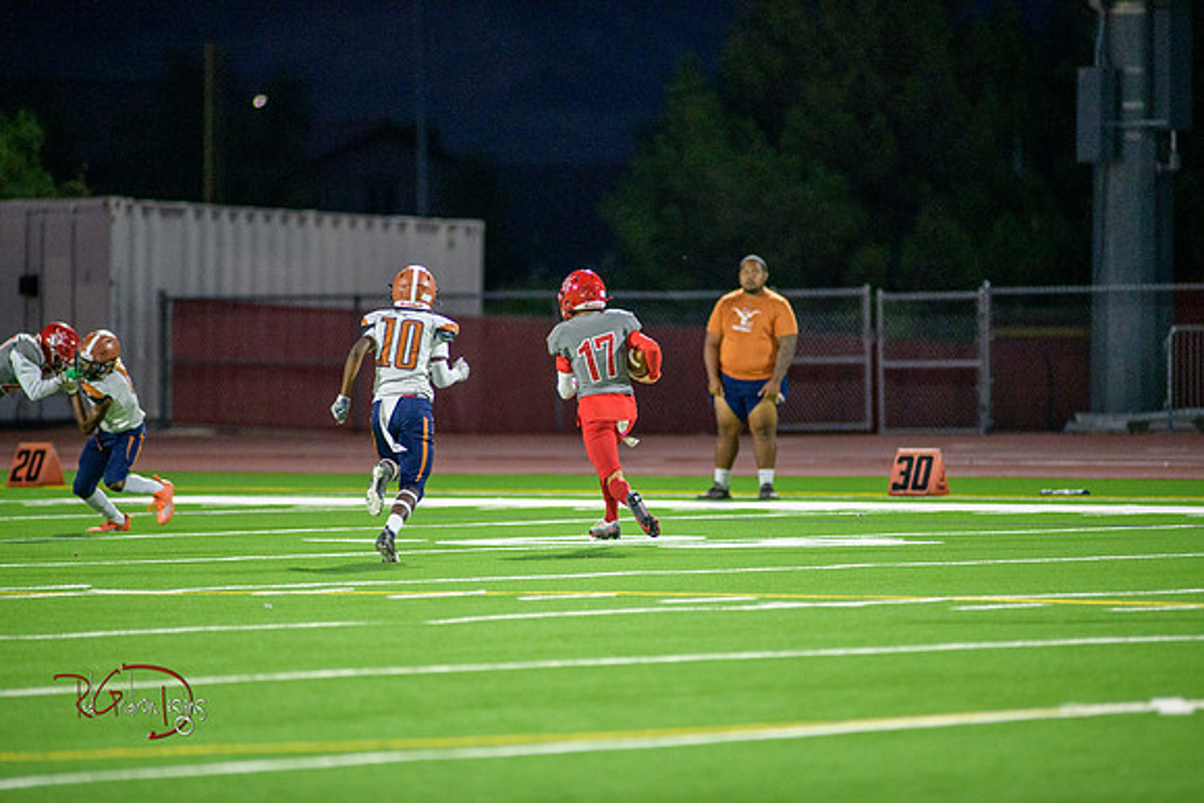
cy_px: 402
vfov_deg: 4.6
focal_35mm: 300
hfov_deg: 6.9
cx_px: 602
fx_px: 10035
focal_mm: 300
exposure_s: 1/800
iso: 3200
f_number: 2.8
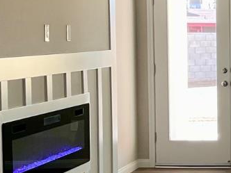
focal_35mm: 131
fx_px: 874
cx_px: 371
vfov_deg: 11.3
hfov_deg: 13.9
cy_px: 84
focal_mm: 3
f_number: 1.8
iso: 40
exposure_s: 1/120
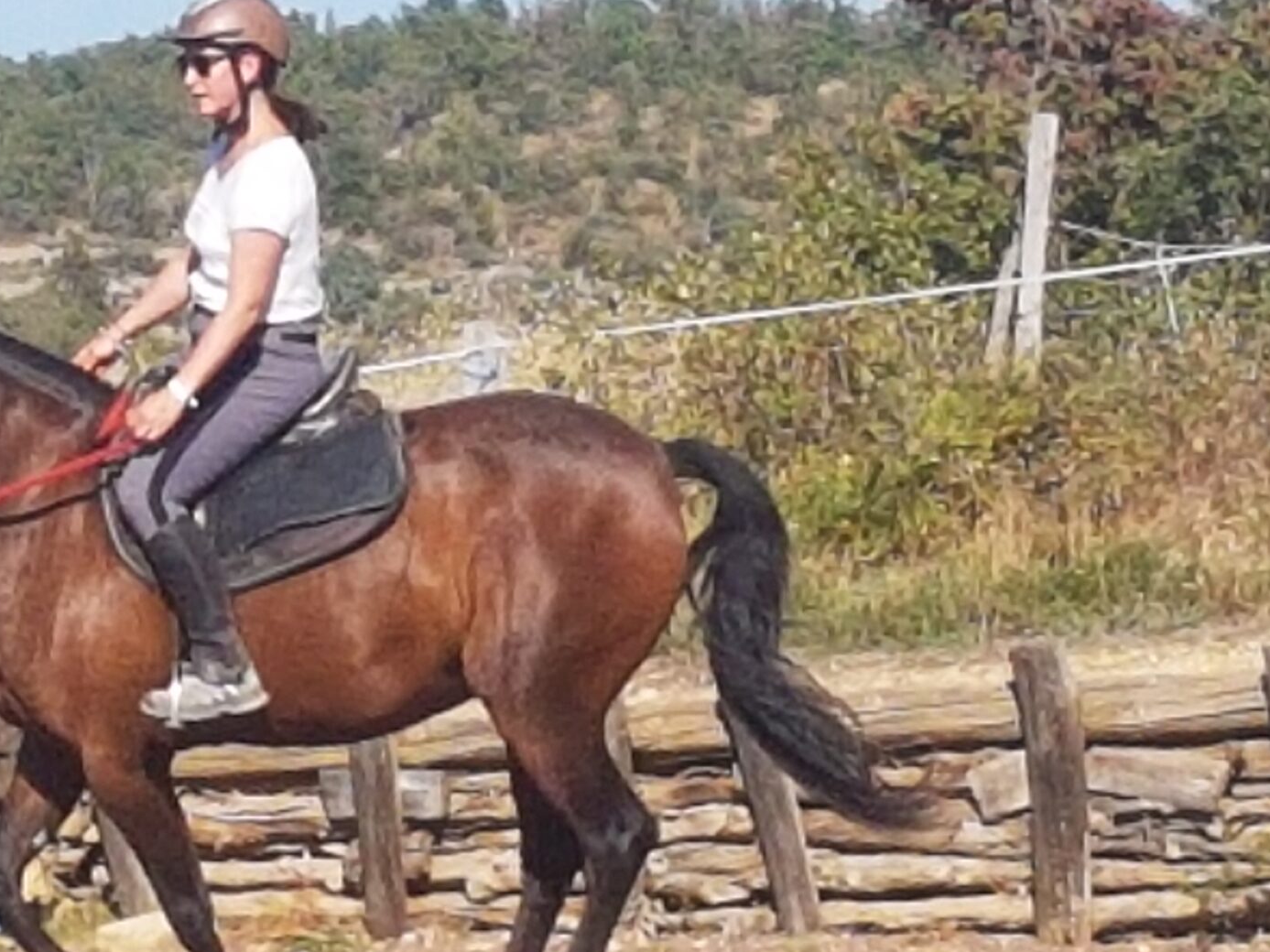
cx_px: 314
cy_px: 643
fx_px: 1761
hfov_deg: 38.6
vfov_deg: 30.0
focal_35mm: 48
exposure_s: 1/2184
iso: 40
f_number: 1.7
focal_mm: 4.2
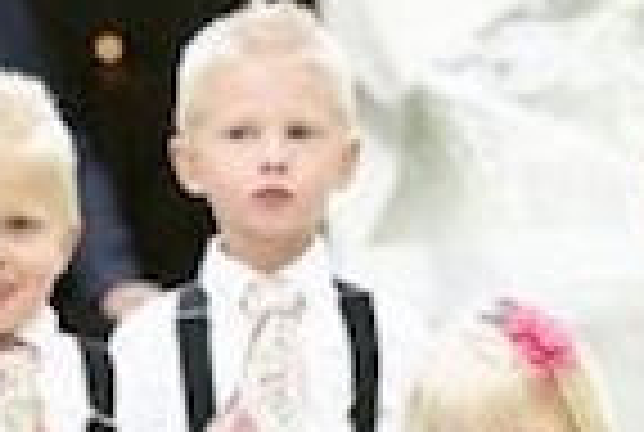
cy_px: 486
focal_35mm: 544
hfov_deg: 3.8
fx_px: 9752
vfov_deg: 2.5
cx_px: 356
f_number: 4
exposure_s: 1/400
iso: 800
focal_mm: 130
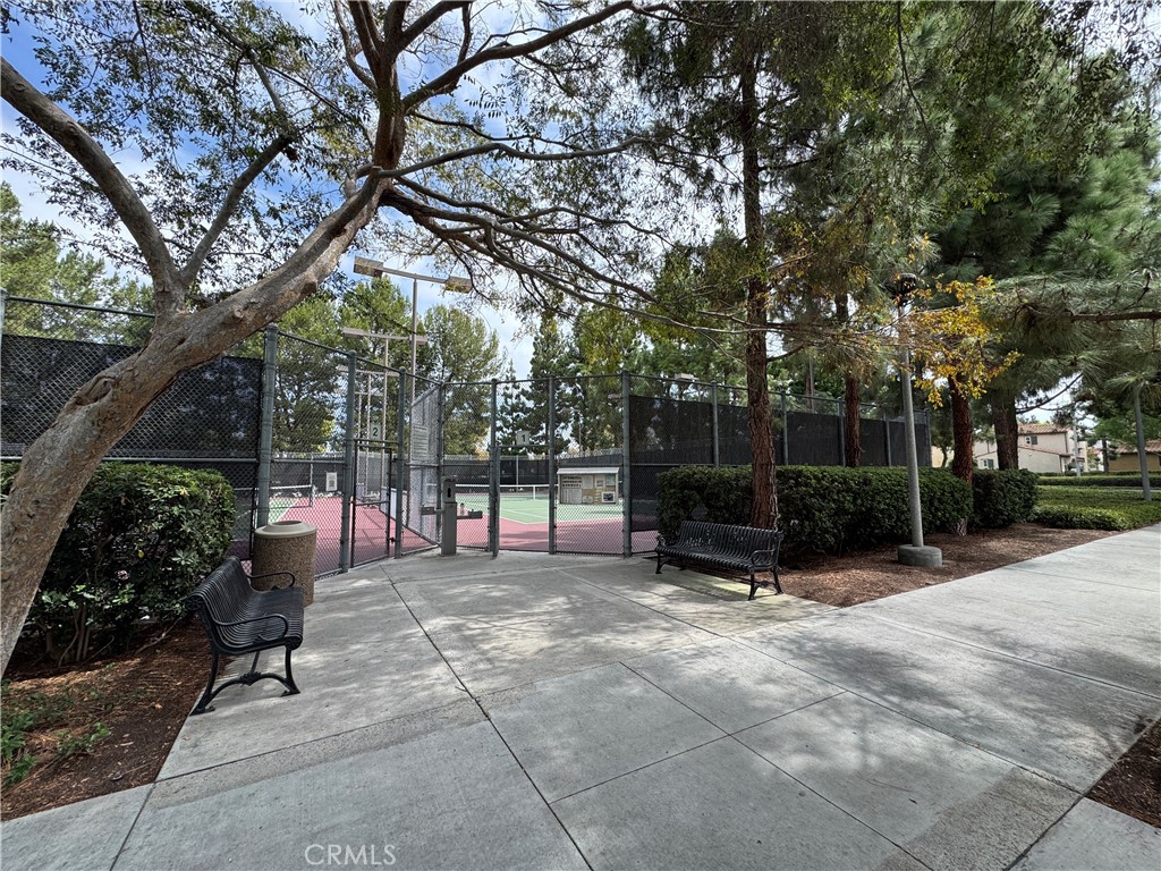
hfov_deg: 102.1
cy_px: 436
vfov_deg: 85.7
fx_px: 470
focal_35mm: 14
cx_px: 580
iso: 40
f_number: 2.2
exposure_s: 1/669
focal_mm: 2.22
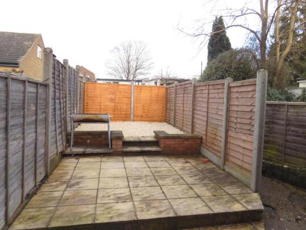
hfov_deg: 69.4
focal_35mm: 25
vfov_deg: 54.9
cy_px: 113
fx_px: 221
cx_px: 156
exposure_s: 1/160
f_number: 3.1
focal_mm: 4
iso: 80
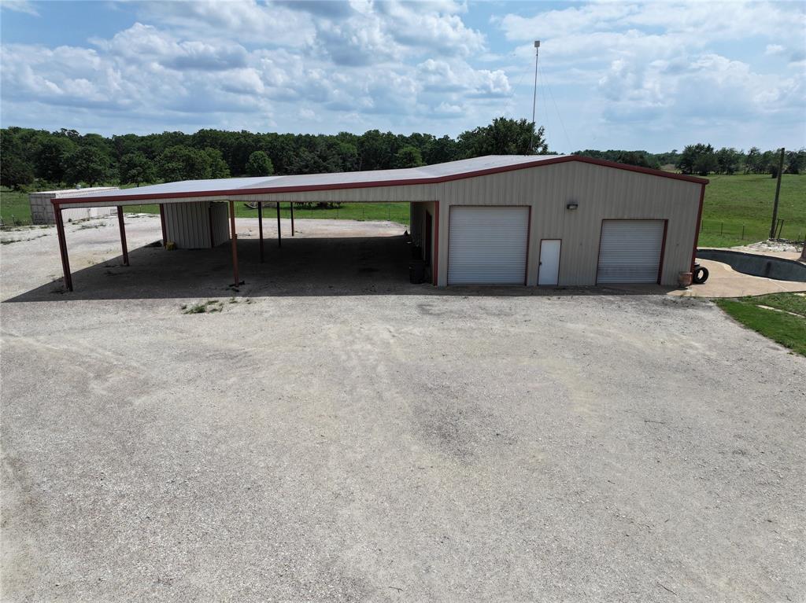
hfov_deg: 71.6
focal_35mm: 24
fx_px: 559
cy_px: 302
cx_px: 403
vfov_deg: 56.8
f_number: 2.8
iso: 100
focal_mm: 12.29
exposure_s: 1/3200
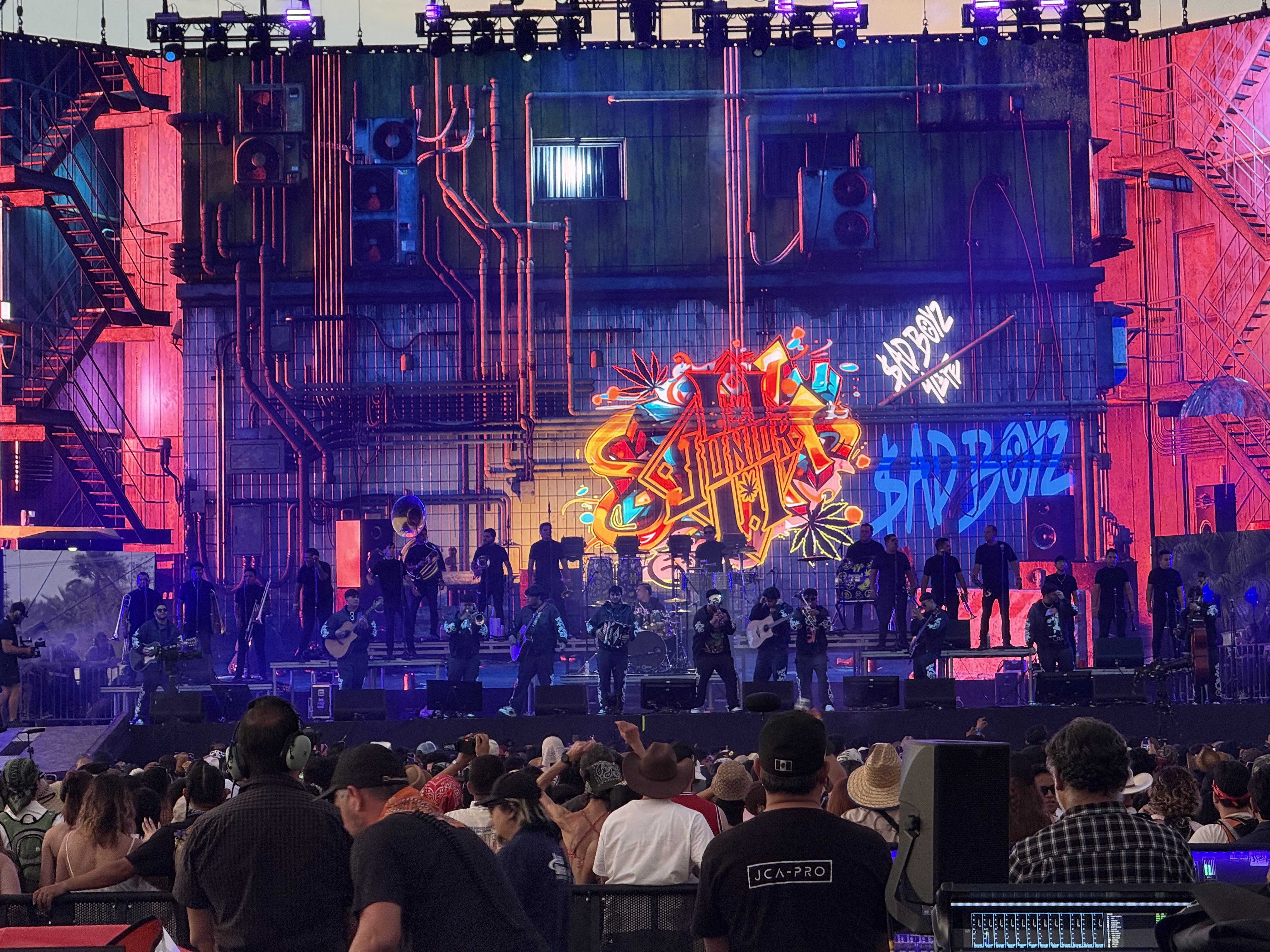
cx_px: 635
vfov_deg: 12.3
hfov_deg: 16.4
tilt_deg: +3.5
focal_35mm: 120
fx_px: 4403
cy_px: 476
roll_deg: +1.1
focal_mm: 15.66
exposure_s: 1/100
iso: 64
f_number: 2.8
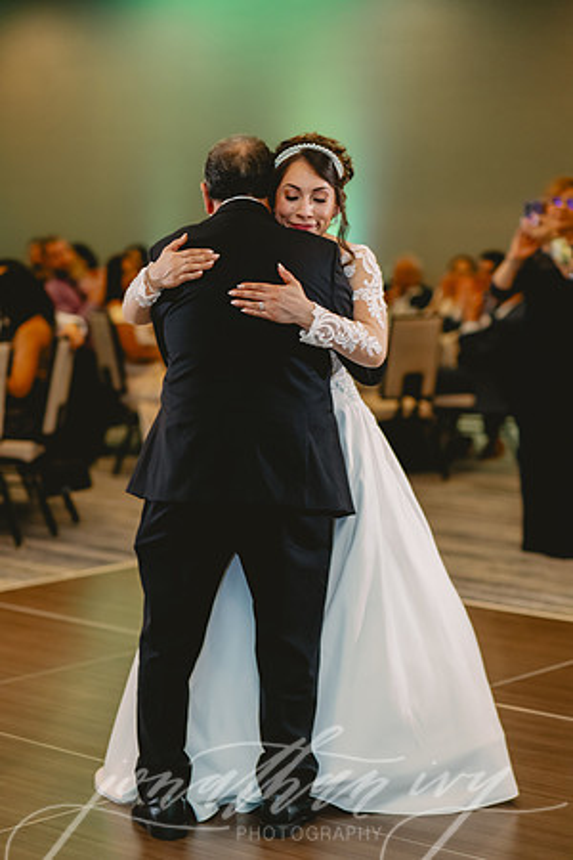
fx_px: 2029
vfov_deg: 23.9
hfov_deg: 16.1
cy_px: 430
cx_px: 286
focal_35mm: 85
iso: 2500
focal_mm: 85
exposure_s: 1/125
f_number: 2
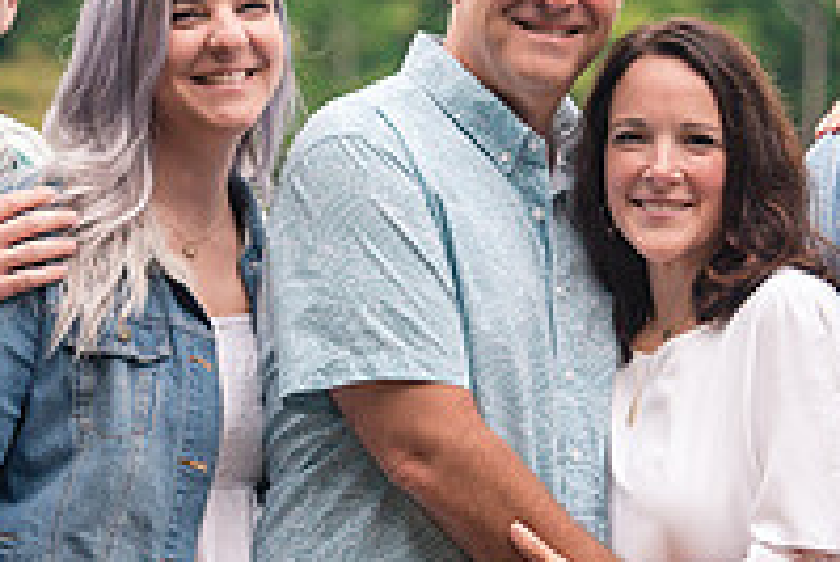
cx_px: 483
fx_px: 8639
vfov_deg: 3.7
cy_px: 340
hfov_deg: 5.6
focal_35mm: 370
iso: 800
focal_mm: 120
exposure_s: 1/800
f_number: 4.5
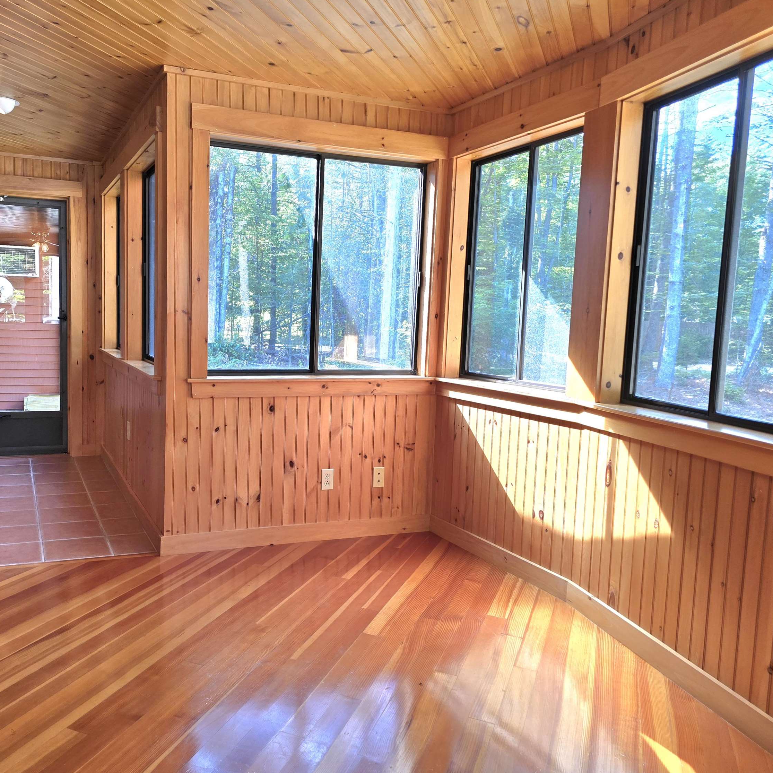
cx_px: 299
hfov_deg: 56.7
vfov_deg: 57.3
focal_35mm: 28
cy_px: 380
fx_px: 707
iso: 50
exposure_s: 1/120
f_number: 1.7
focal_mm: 6.3
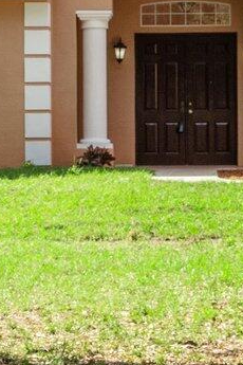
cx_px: 155
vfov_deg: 11.5
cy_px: 110
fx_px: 1802
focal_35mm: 178
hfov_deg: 7.7
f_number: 8
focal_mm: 30
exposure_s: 1/400
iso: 320
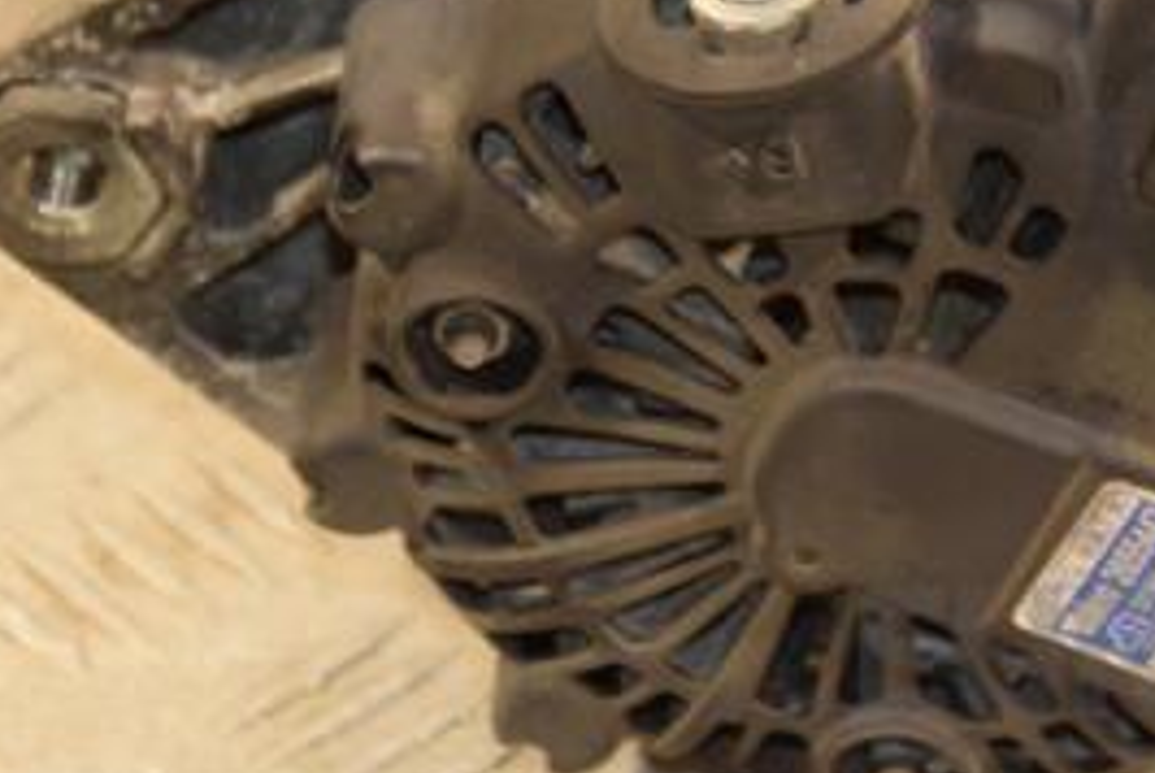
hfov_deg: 6.2
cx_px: 777
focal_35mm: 331
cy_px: 74
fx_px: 10631
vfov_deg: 4.2
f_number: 5.6
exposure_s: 1/80
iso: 800
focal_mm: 98
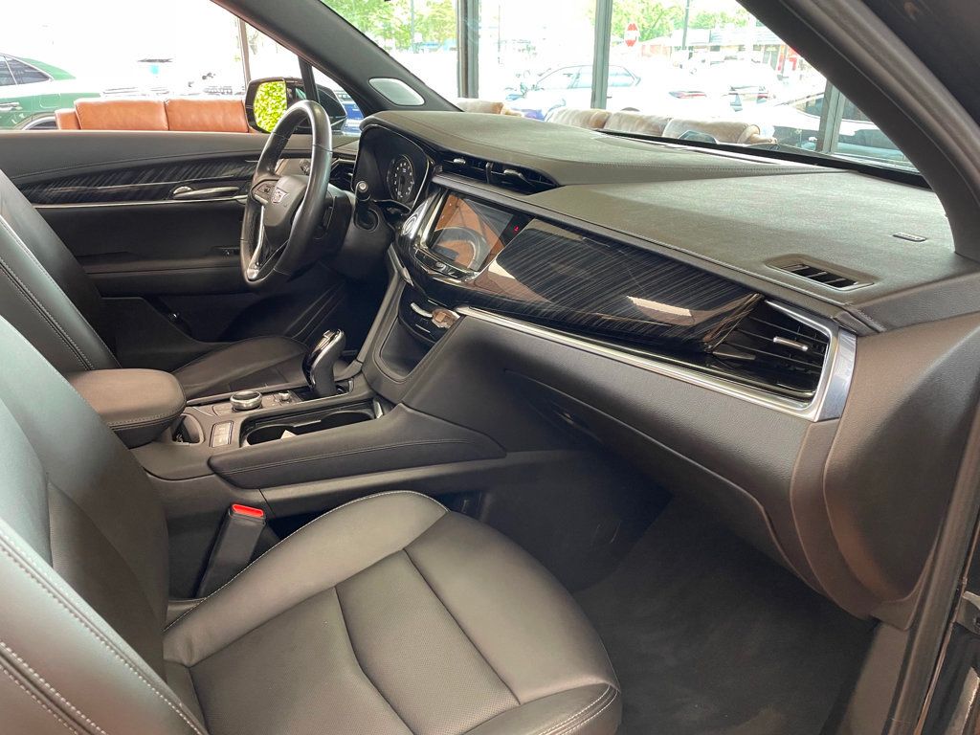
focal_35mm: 26
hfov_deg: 67.3
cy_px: 368
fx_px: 736
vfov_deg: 53.1
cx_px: 490
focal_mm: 4.2
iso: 125
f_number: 1.6
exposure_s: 1/60
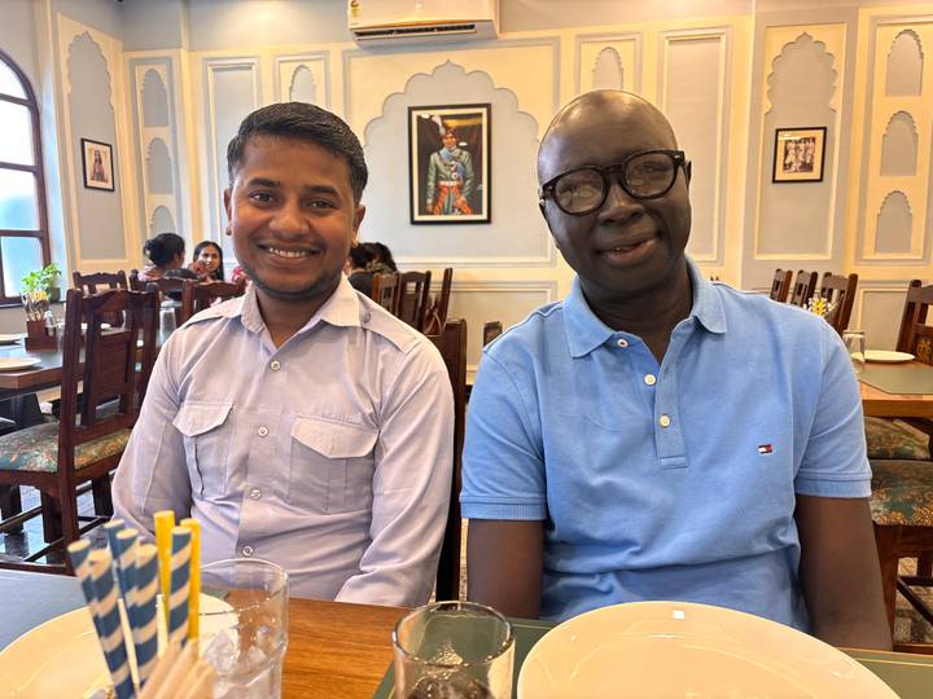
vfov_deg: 53.1
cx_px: 466
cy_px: 350
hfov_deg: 67.3
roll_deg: +0.7
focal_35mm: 26
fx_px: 701
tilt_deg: -8.0
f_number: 1.6
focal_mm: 5.96
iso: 160
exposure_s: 1/50
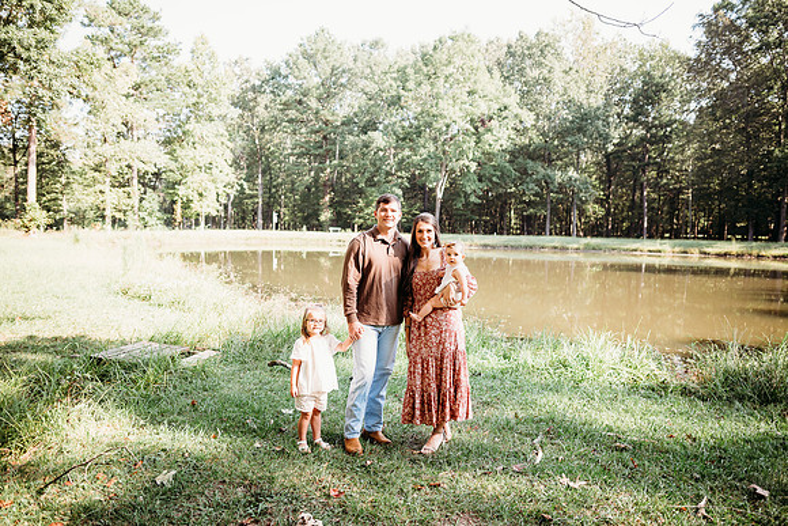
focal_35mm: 24
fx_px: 525
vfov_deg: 53.2
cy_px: 263
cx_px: 394
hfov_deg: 73.7
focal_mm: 24
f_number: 2.2
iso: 125
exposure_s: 1/250
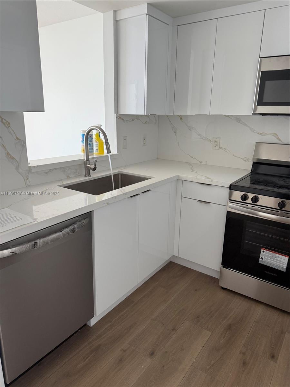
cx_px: 145
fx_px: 268
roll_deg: -1.5
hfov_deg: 56.8
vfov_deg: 71.6
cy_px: 194
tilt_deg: -14.4
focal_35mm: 24
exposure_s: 1/120
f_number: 1.78
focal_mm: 6.76
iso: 200
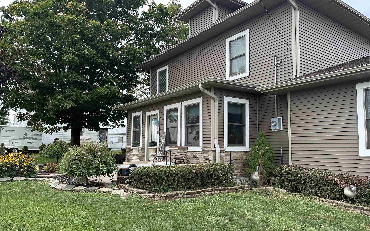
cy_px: 126
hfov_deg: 70.4
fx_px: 262
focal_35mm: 26
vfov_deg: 47.5
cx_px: 185
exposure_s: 1/980
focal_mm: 6.86
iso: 80
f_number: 1.78
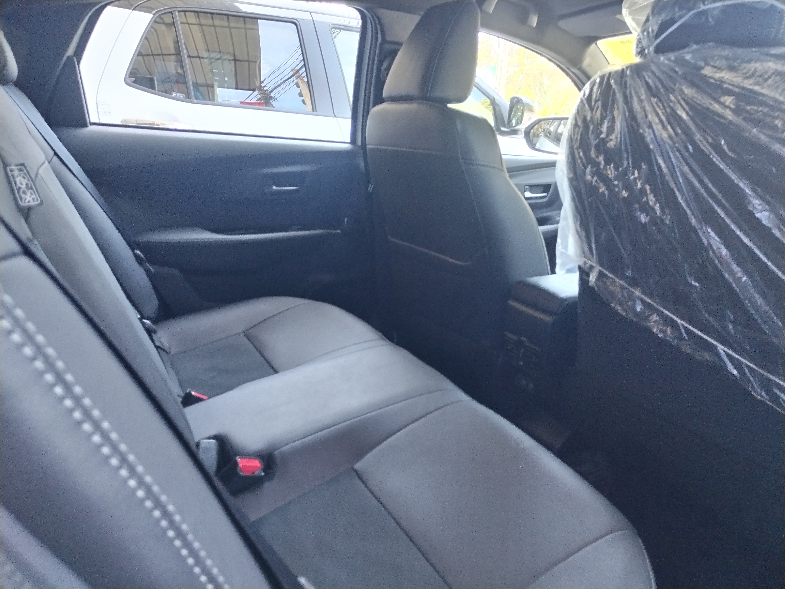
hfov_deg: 67.3
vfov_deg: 53.1
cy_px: 294
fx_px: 590
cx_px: 392
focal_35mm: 26
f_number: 1.8
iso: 234
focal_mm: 4.75
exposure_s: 1/33.3
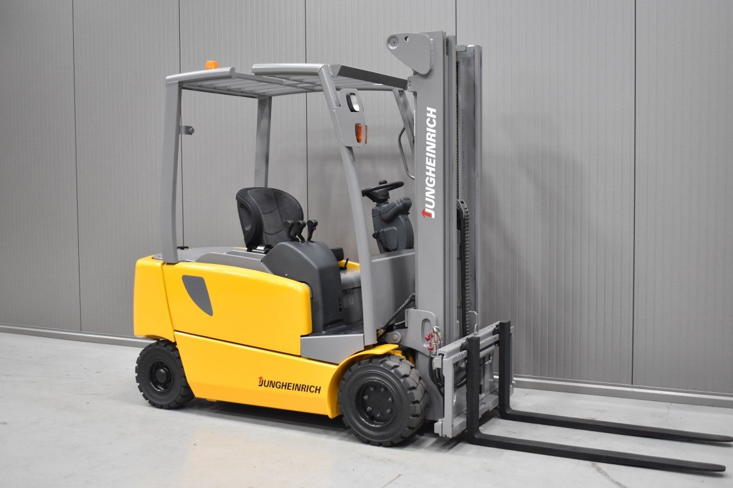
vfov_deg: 32.2
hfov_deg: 46.9
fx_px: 845
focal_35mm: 42
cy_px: 239
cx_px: 360
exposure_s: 1/50
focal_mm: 27
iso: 1600
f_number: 4.5
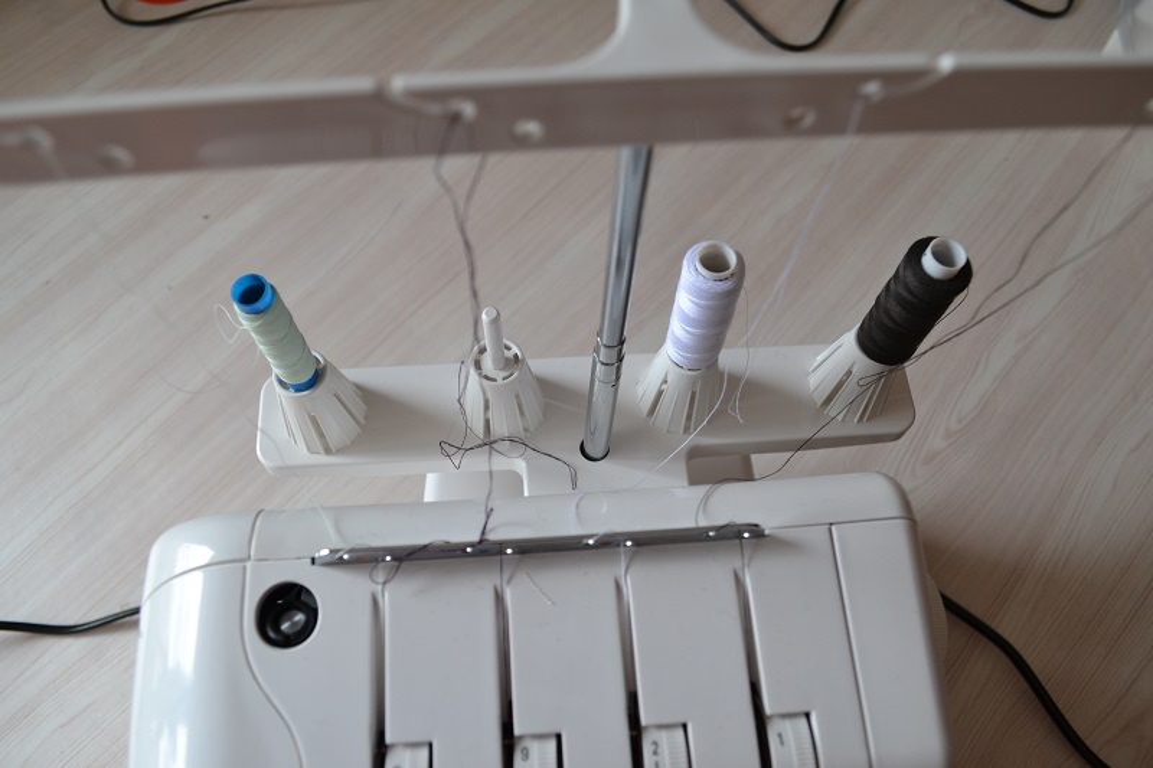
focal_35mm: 27
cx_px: 576
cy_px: 384
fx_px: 865
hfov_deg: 67.4
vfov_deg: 47.9
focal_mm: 18
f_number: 5.6
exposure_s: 1/125
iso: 400
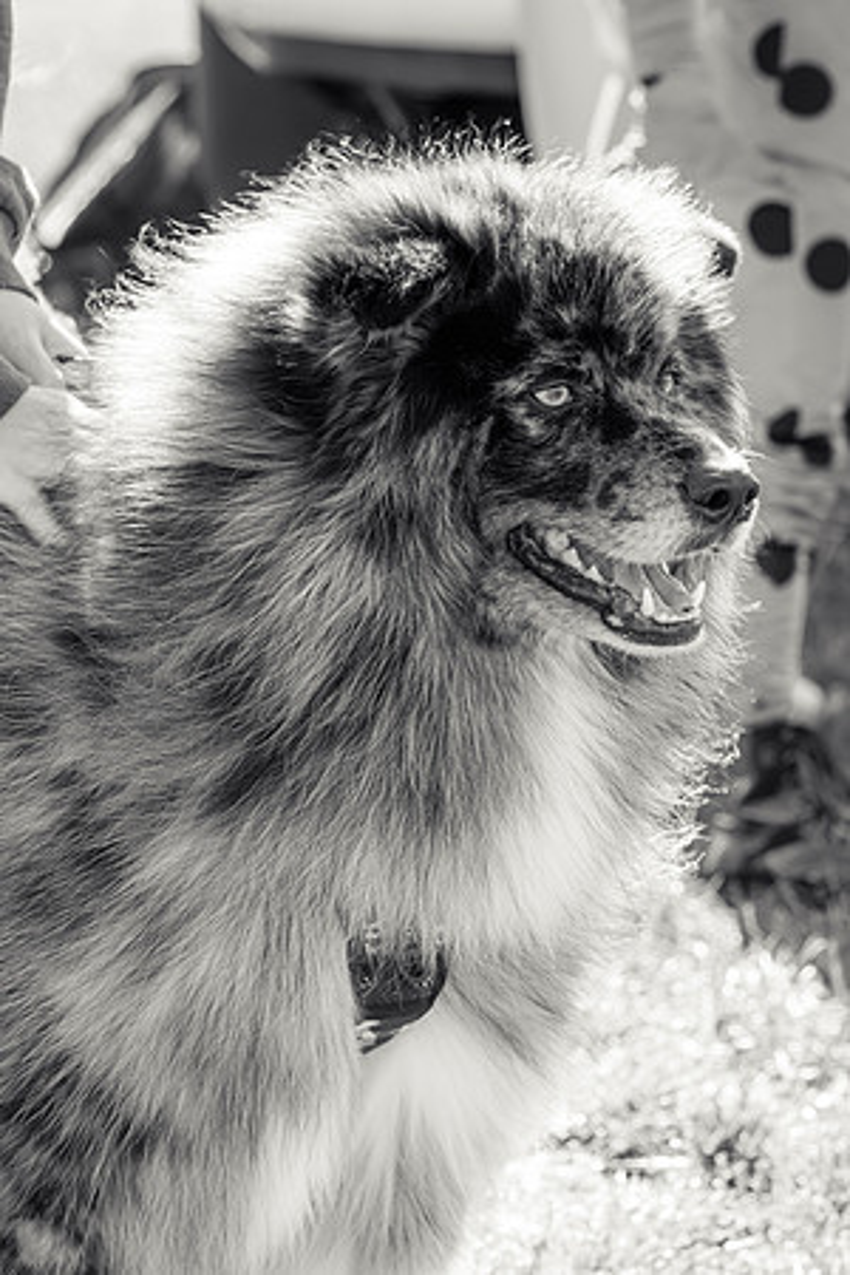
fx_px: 6375
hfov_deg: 7.6
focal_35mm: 180
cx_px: 438
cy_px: 638
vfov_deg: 11.4
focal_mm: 120
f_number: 7.1
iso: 80
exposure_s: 1/60
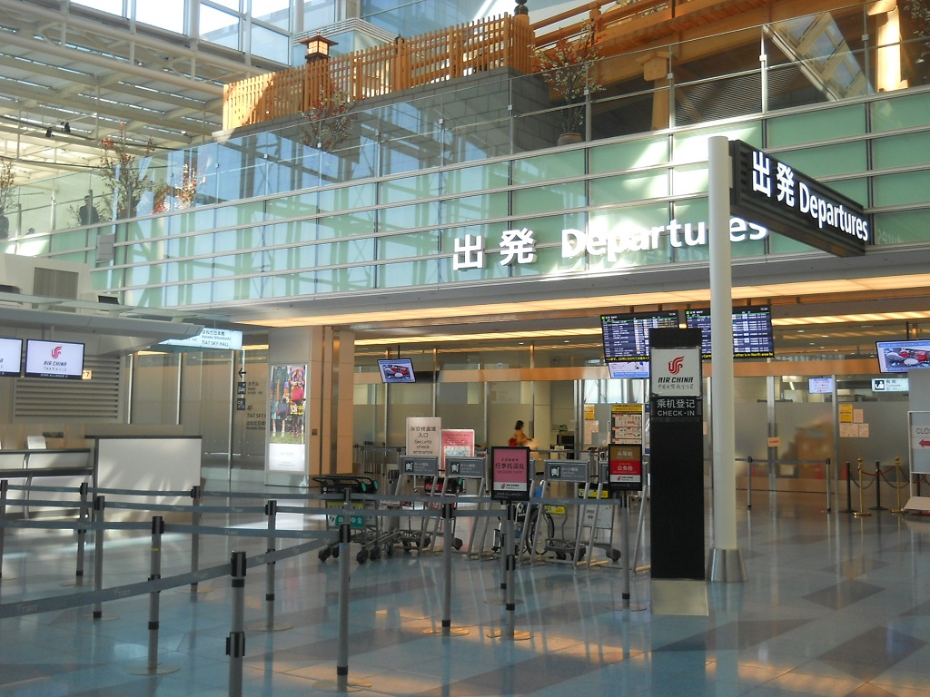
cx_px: 465
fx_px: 1102
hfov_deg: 45.8
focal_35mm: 41
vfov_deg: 35.1
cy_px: 348
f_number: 3.1
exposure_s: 1/40
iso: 80
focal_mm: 6.72
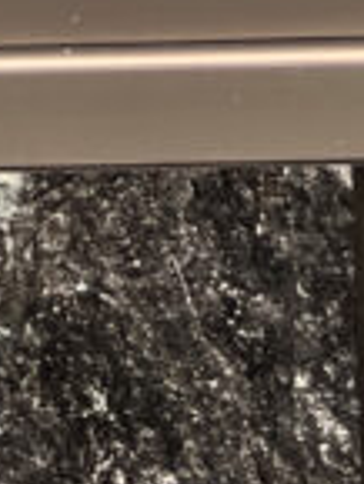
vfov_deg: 9.0
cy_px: -878
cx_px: -397
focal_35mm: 184
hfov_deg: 7.7
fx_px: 2576
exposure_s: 1/121
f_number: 1.5
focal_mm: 5.7
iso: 40
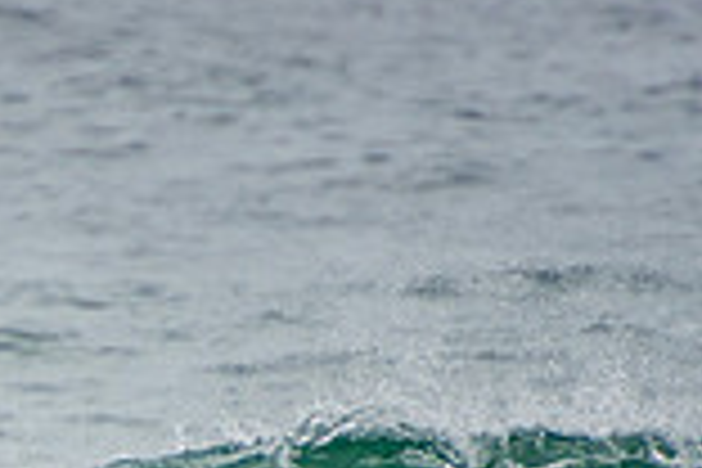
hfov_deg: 1.0
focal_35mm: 2170
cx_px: -436
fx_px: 42312
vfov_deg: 0.6
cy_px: 839
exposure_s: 1/1600
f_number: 5.6
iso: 320
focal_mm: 390
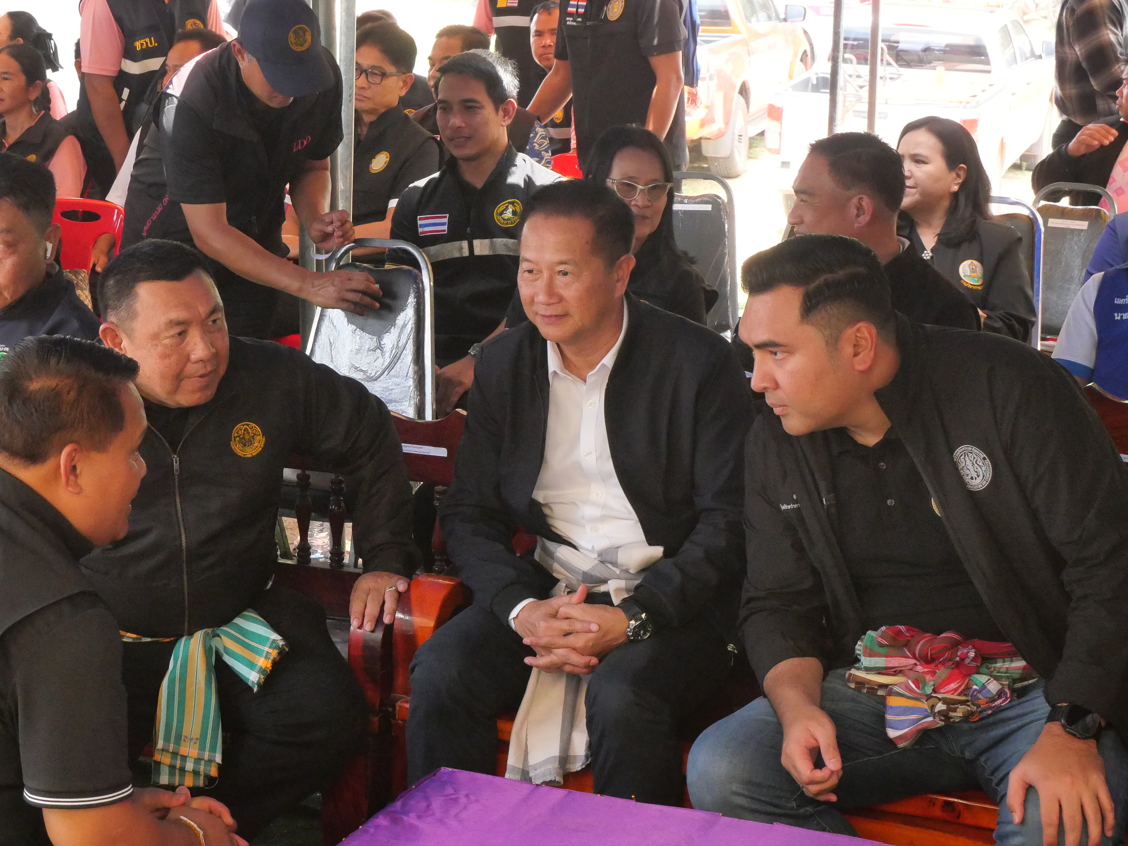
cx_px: 382
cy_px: 384
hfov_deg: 23.7
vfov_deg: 18.0
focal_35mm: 82
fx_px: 2672
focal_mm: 30
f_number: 8
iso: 3200
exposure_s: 1/320
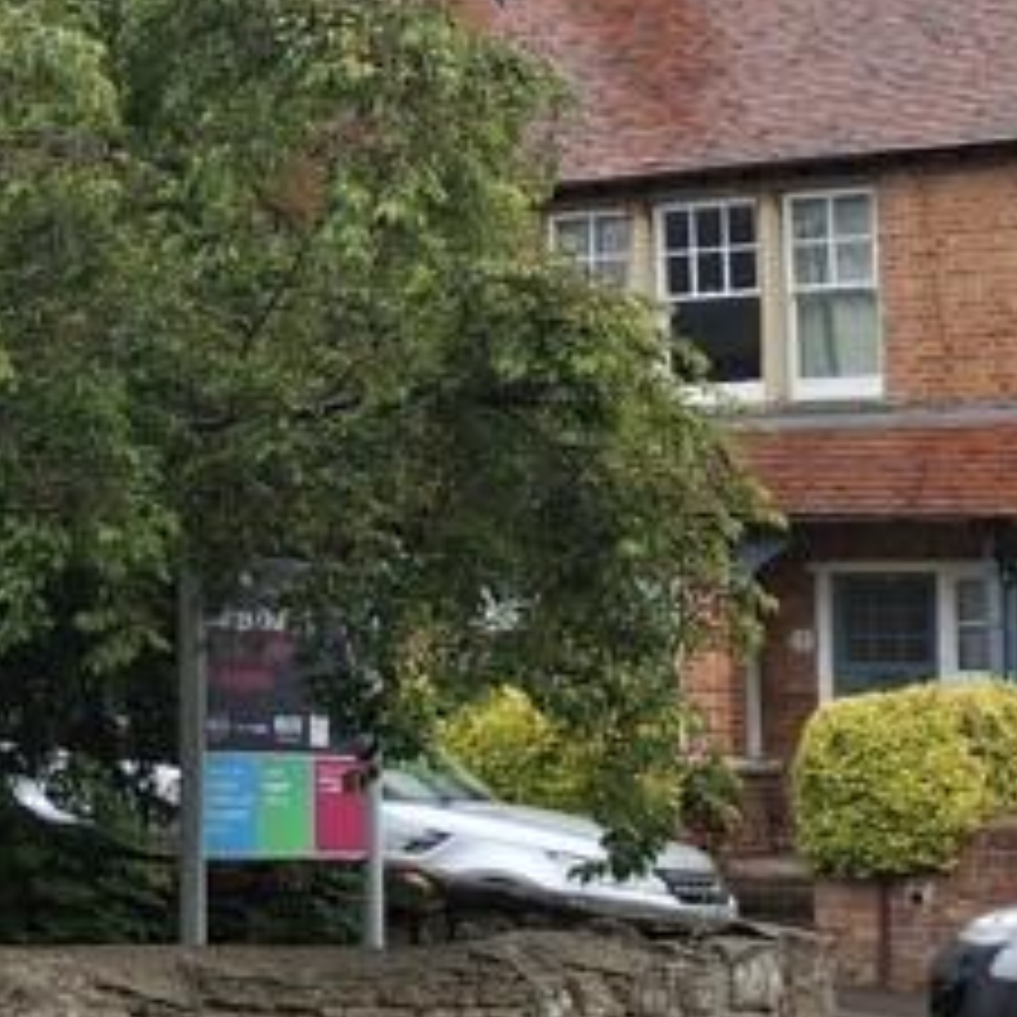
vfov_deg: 17.3
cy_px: 270
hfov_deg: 14.4
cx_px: -1022
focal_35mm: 100
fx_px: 3324
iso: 32
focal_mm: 4.69
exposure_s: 1/694
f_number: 1.8
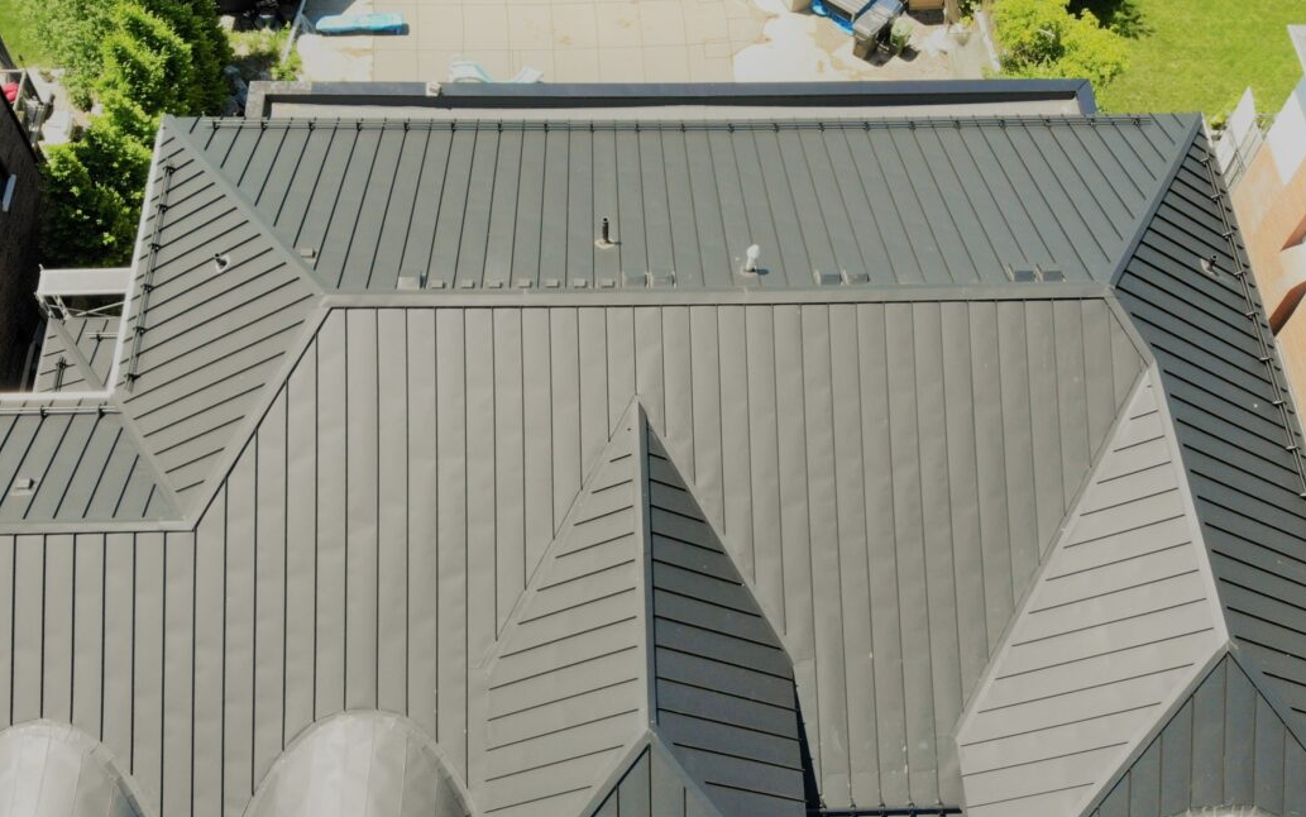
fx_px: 1139
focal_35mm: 32
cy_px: 465
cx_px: 637
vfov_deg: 39.4
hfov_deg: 59.6
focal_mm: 4.5
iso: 100
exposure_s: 1/496
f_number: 2.8
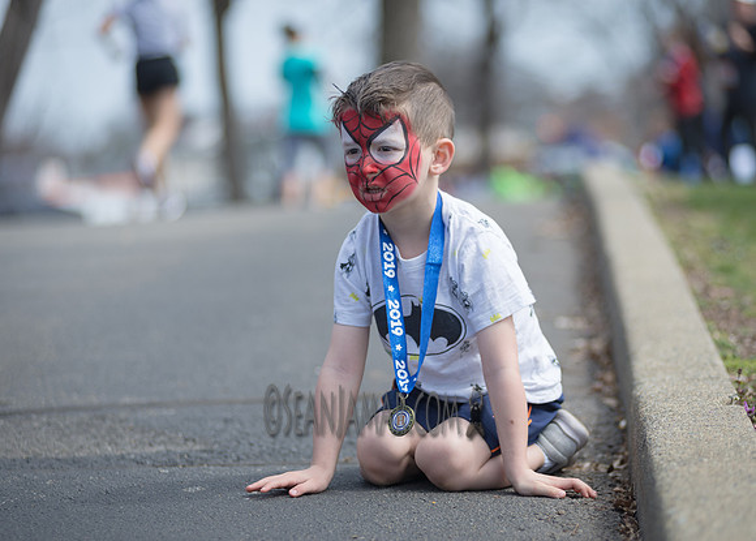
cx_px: 405
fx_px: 2701
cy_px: 270
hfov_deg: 15.9
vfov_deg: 11.4
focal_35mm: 126
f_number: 2.8
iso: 100
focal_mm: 120
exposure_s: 1/1250
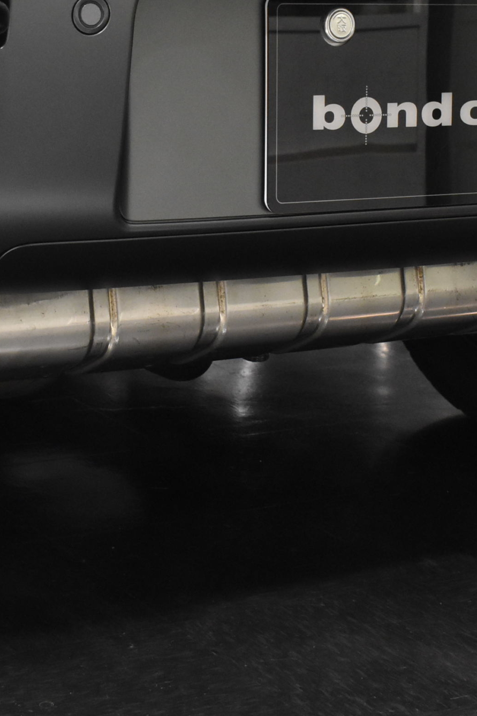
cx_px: 210
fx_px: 1829
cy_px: 365
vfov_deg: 22.1
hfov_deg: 14.9
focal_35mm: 92
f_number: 8
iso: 3200
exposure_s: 1/50
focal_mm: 32
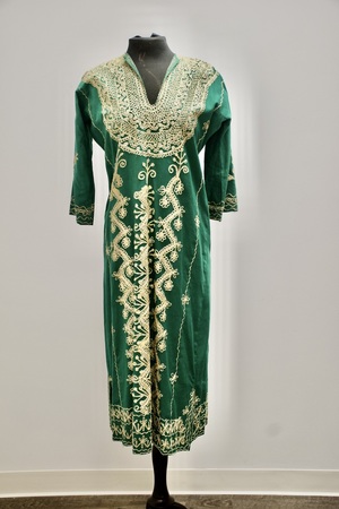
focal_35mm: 48
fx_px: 678
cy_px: 254
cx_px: 170
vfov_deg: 41.1
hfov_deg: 28.1
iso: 800
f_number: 4
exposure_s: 1/125
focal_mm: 32
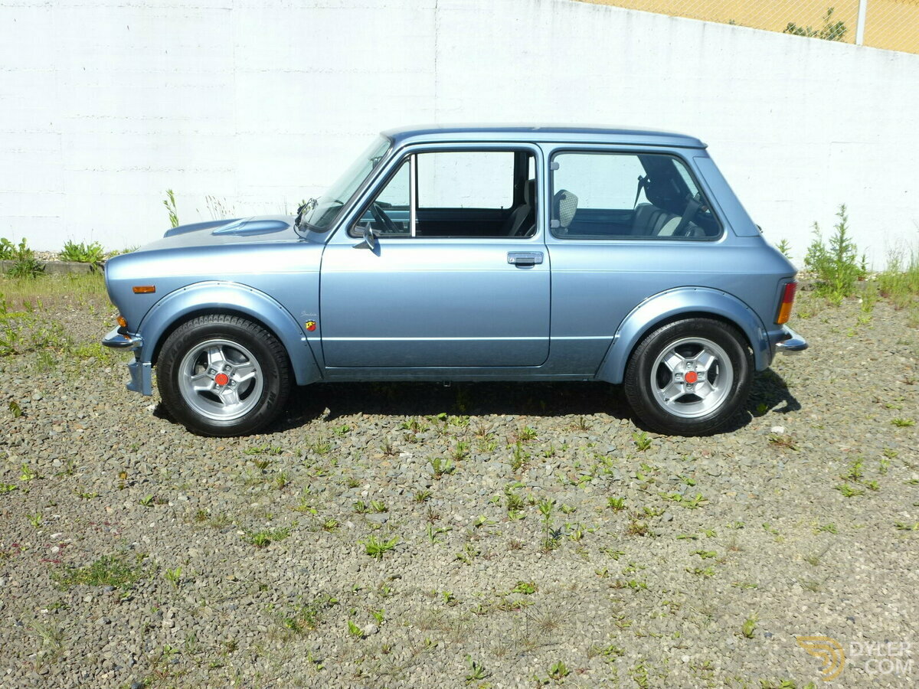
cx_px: 460
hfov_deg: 51.4
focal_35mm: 36
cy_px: 344
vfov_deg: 39.7
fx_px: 956
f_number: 4
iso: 100
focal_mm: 6.4
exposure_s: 1/640
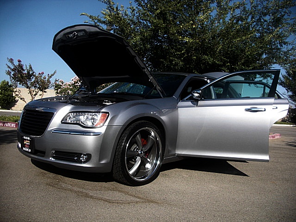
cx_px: 148
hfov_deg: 51.4
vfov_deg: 39.7
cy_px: 111
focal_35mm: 36
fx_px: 308
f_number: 2.8
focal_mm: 6.3
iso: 50
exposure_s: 1/800
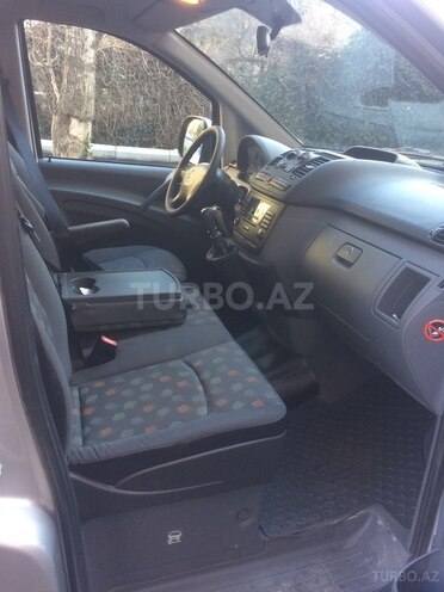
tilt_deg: -21.2
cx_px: 222
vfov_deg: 61.7
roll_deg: -0.3
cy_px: 296
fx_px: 496
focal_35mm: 29
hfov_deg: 48.2
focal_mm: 4.15
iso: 50
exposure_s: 1/33
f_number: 2.2
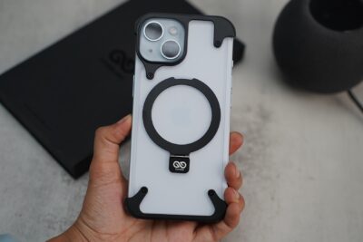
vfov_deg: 22.6
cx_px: 182
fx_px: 605
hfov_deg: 33.4
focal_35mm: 60
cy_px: 121
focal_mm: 60
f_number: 4
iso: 1000
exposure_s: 1/160
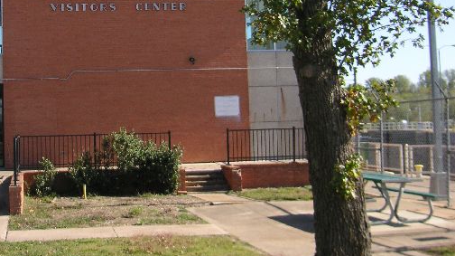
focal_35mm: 64
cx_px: 115
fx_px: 772
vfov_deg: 18.7
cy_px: 61
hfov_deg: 32.2
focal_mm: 6.1
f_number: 2.8
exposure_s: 1/750
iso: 50
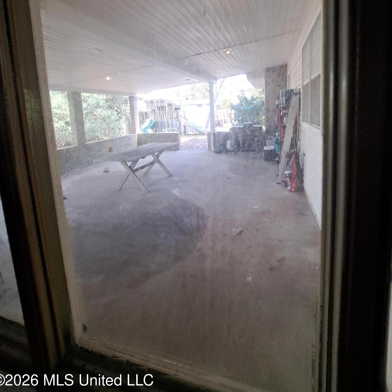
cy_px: 132
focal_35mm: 16
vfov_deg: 84.5
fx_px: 205
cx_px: 197
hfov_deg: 87.4
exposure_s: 1/40
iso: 64
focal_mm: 1.74
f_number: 2.2
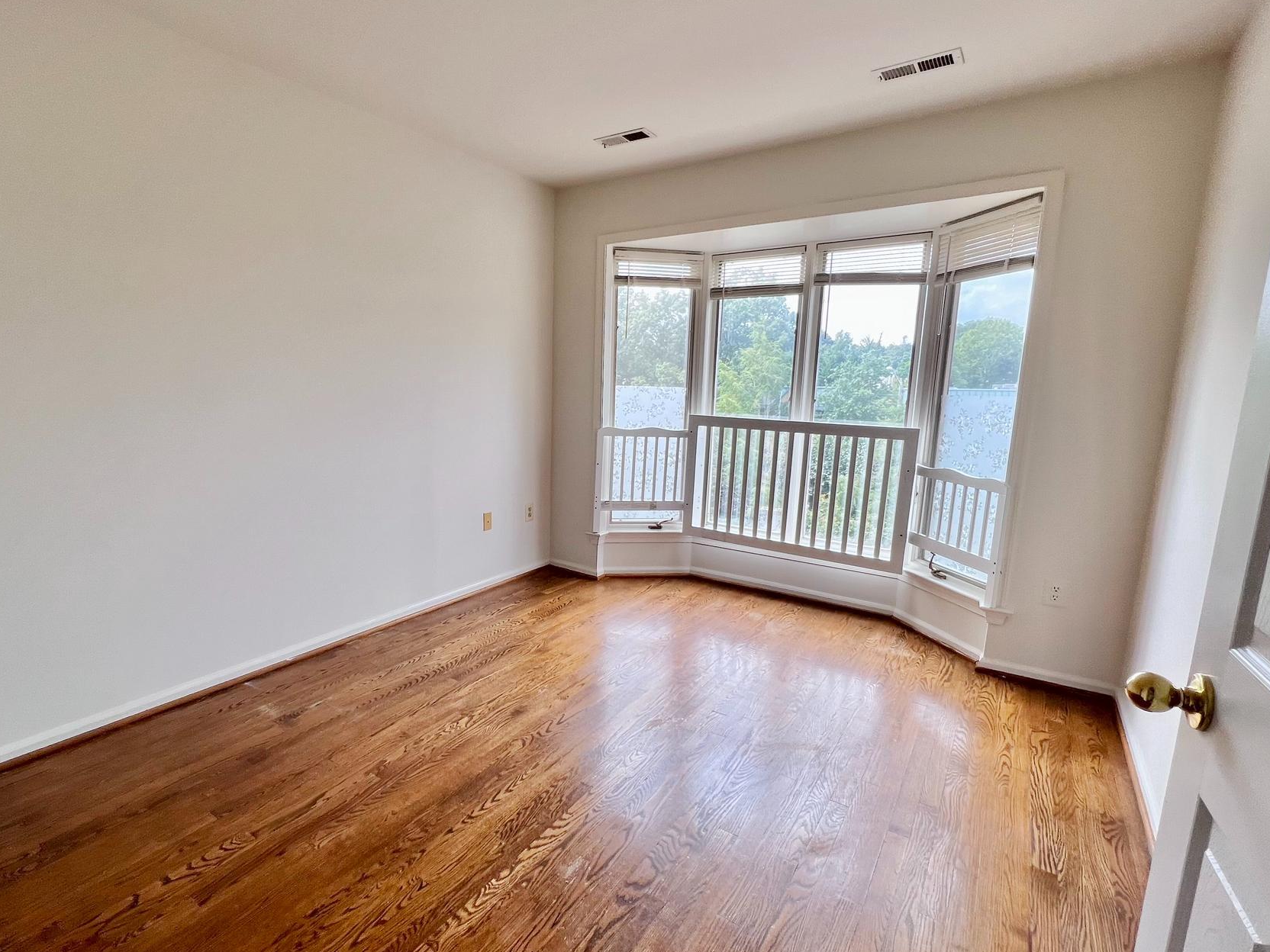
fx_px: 587
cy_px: 492
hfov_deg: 94.0
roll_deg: -0.8
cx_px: 554
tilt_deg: -10.9
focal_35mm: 16
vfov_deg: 78.1
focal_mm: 1.57
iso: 32
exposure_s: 1/160
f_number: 1.8
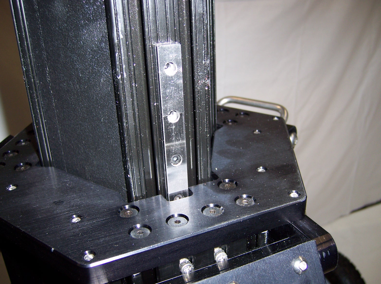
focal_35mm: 36
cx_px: 190
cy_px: 142
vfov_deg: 39.5
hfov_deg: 51.5
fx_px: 395
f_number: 2.8
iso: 100
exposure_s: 1/60
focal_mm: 6
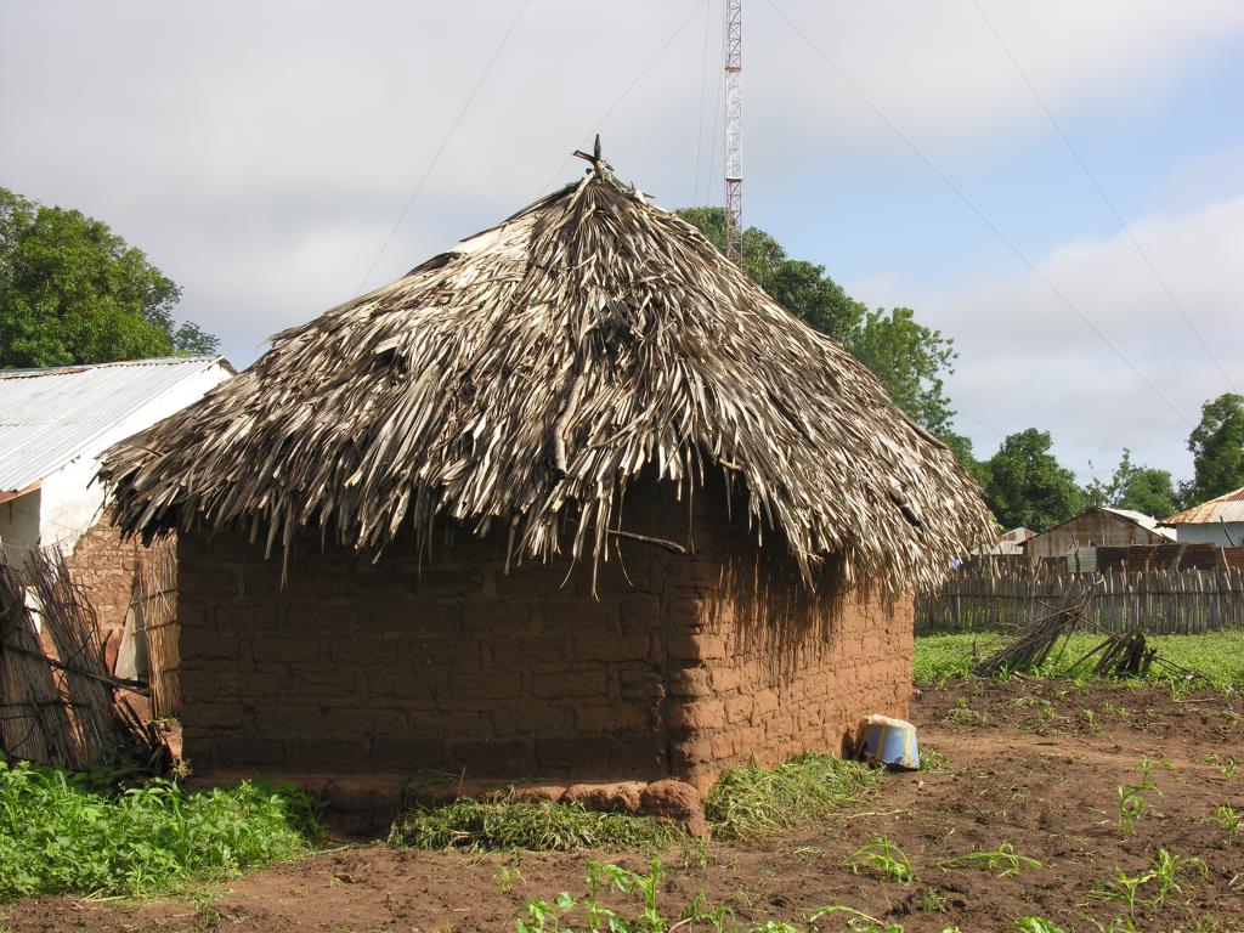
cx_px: 622
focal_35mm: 59
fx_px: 2120
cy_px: 466
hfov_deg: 32.7
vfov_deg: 24.8
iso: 50
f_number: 6.3
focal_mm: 15
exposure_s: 1/144
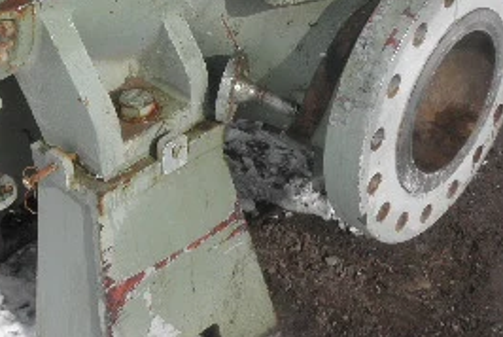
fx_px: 979
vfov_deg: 19.1
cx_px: 183
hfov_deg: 28.7
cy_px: 23
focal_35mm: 70
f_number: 8.5
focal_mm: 5
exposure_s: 1/250
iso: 64
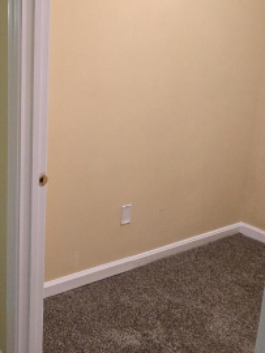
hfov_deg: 35.8
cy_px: 109
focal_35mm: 32
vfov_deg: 55.3
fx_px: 327
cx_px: -43
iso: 400
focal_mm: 1.7
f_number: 2.2
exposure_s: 1/60
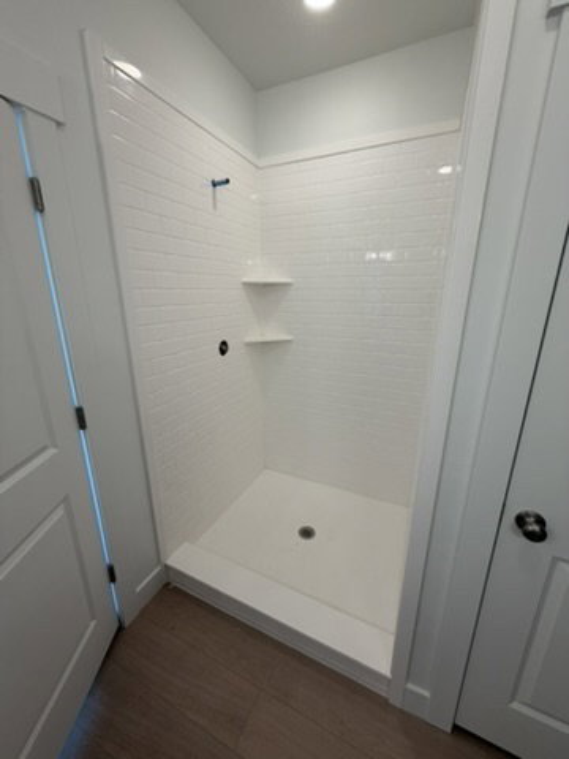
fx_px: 307
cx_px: 284
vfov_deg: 102.1
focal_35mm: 14
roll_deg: +0.3
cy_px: 380
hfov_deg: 85.7
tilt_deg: -15.7
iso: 64
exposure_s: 1/120
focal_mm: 2.22
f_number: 2.2
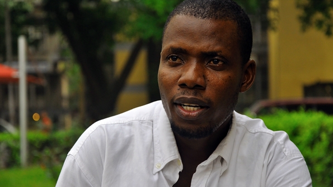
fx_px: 1188
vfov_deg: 9.0
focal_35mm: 135
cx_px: 167
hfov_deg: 16.0
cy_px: 88
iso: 800
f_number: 5.6
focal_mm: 85
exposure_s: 1/750
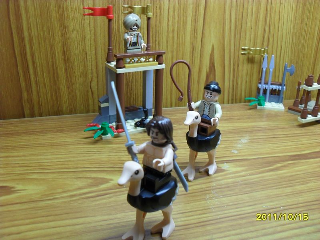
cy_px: 120
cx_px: 160
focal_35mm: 35
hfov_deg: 52.6
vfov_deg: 40.7
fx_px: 324
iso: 200
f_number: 2.8
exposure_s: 1/20
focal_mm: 6.2
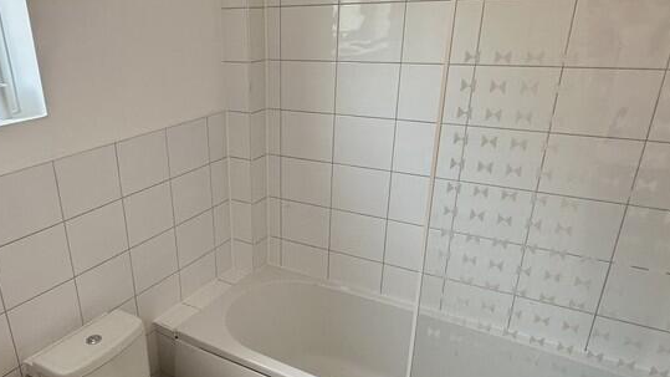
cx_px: 241
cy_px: 236
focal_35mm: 29
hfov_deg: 64.9
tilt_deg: -24.3
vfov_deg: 39.9
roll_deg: +2.1
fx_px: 515
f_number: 2.2
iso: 125
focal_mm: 2.22
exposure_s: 1/99
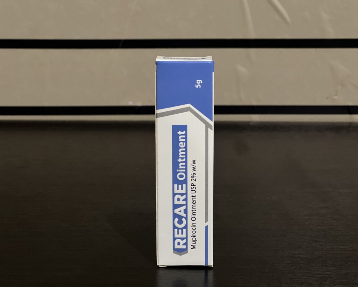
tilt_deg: -11.8
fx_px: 858
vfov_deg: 18.9
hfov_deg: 23.6
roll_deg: -0.3
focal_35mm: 81
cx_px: 183
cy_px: 143
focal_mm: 9
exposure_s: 1/24
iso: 500
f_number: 2.8
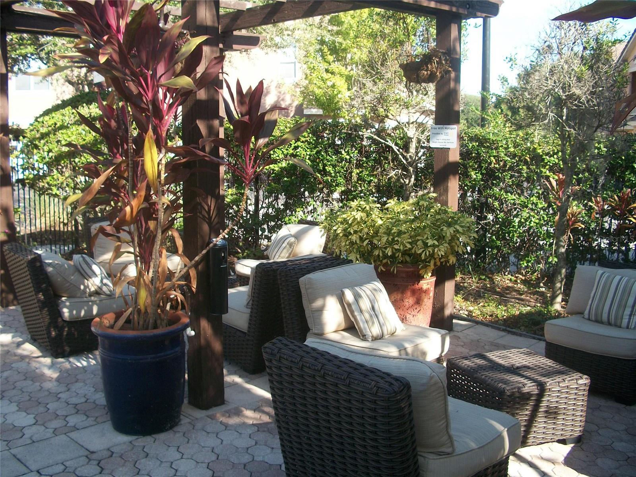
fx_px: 643
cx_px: 318
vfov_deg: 40.7
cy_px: 238
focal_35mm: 35
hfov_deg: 52.6
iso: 100
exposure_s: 1/320
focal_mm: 6.3
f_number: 3.1
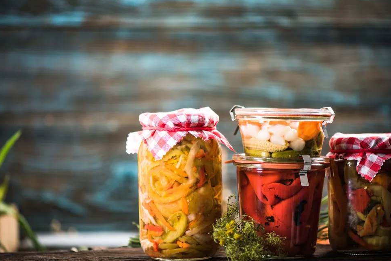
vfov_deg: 12.6
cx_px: 201
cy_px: 133
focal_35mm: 109
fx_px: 1184
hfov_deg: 18.7
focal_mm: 105
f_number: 9
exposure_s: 1/125
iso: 125
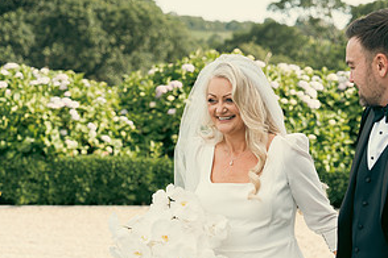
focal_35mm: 134
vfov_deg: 10.2
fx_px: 1444
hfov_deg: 15.2
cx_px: 321
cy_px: 195
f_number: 3.5
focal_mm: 68
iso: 125
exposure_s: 1/400
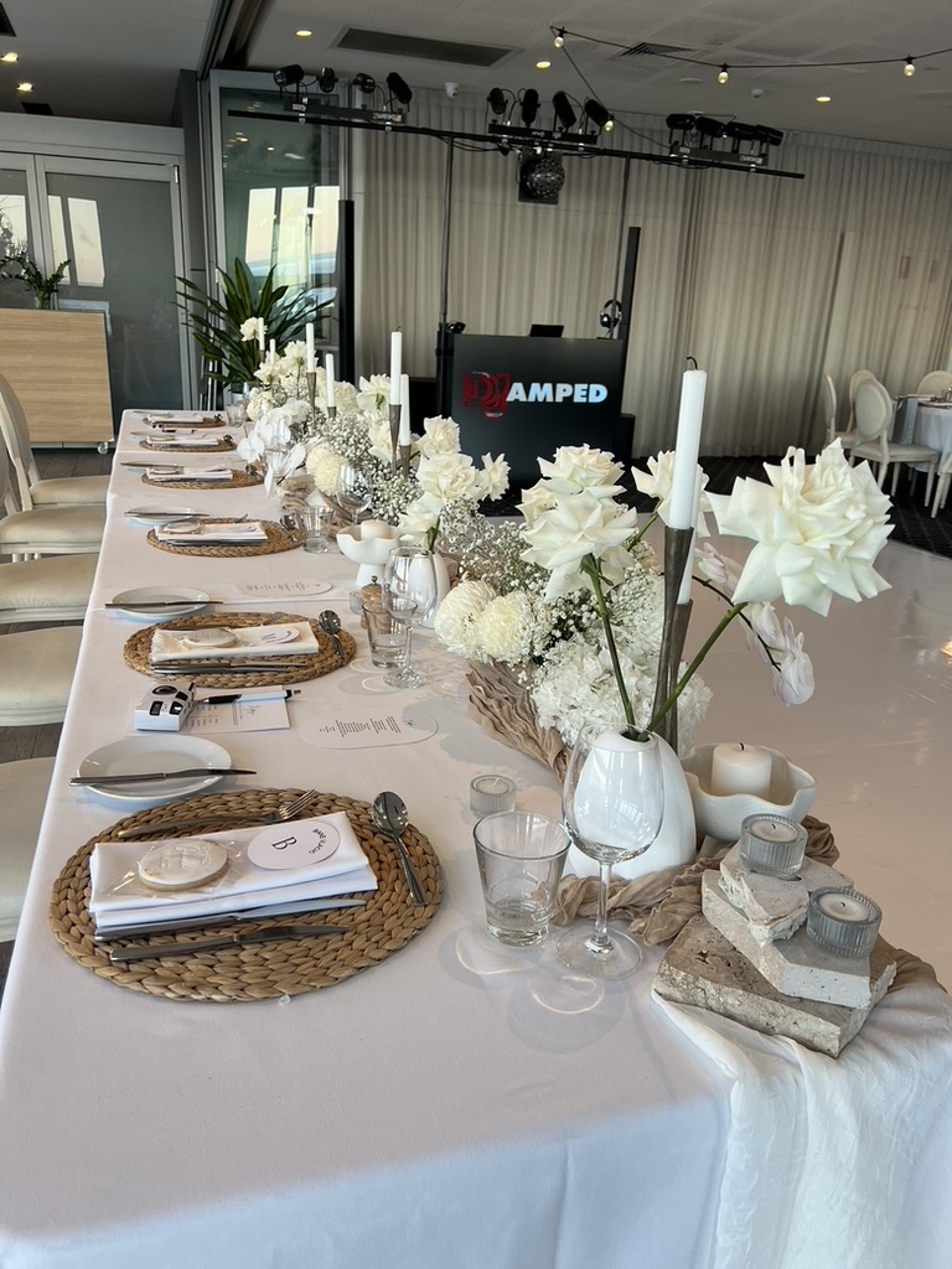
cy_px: 634
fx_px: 953
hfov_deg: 53.1
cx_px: 476
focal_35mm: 26
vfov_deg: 67.3
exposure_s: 1/100
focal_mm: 5.7
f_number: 1.5
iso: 64
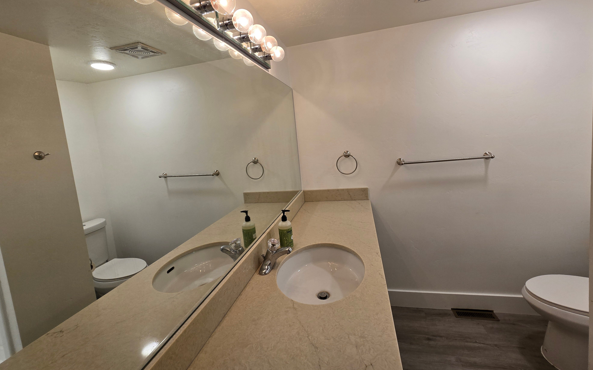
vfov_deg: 78.1
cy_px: 156
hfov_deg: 105.3
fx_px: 226
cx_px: 296
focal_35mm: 14
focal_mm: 2.2
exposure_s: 1/60
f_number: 2.2
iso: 50
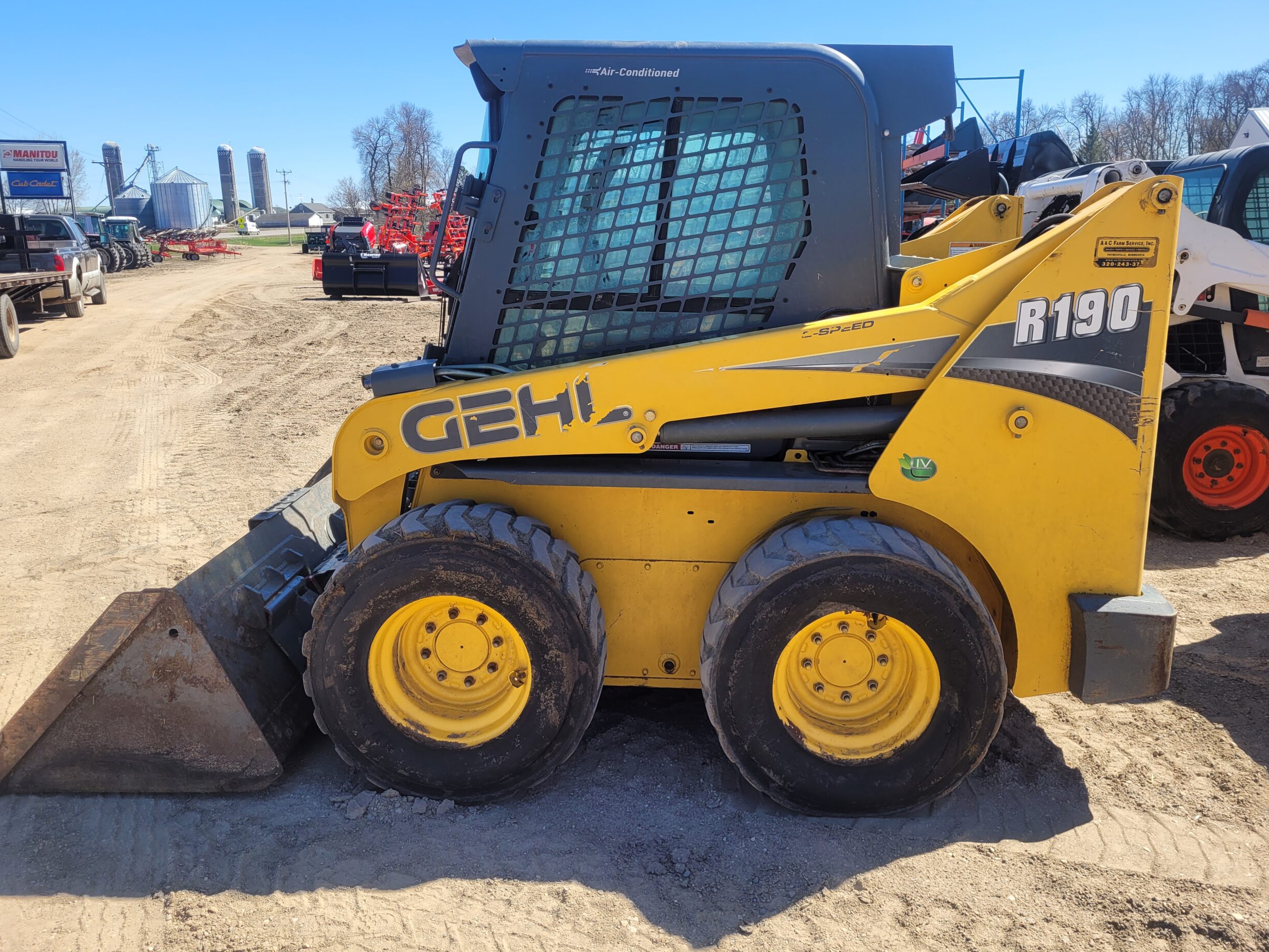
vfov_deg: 51.3
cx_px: 636
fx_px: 990
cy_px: 459
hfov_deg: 65.3
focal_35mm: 27
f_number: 1.8
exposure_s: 1/1252
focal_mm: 5.4
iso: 40
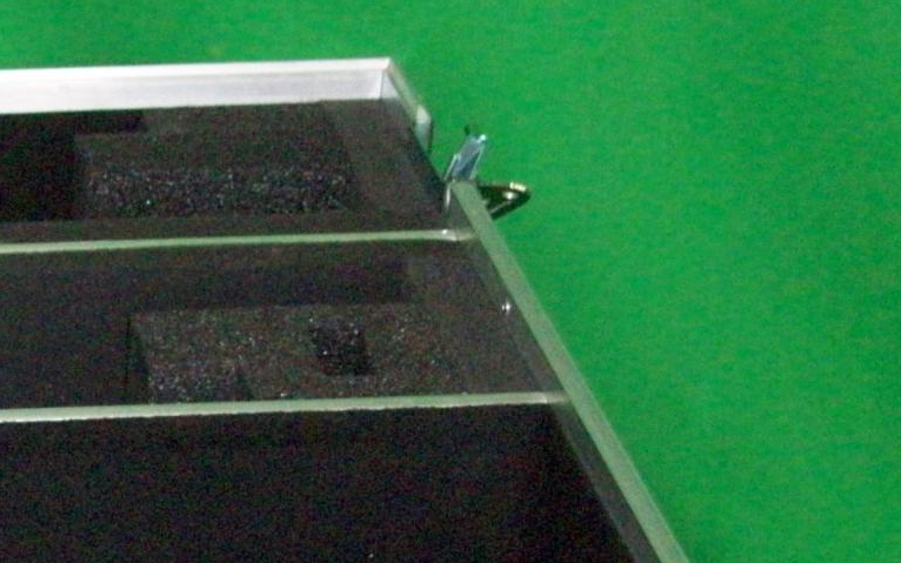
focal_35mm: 119
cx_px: -208
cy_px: 820
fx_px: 2922
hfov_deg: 16.7
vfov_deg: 10.7
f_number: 3.2
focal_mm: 7.1
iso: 320
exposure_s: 1/65.1
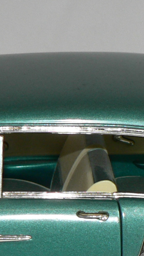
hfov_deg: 5.5
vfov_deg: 9.7
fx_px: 1493
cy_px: 236
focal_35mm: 220
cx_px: 67
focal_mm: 8.4
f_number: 2.8
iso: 80
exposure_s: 1/60
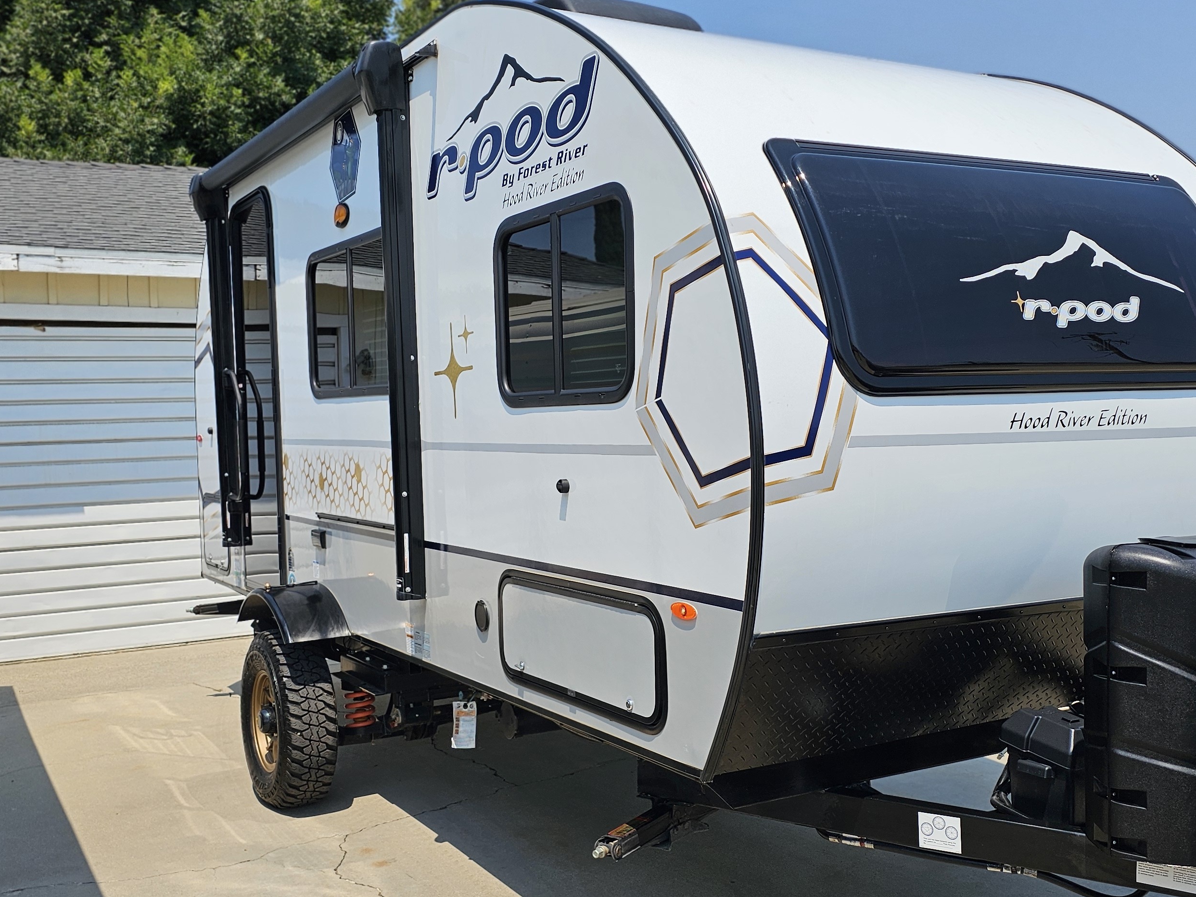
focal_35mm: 37
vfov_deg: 38.6
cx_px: 622
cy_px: 482
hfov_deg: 50.1
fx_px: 1278
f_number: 1.7
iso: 10
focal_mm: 6.3
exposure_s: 1/1013
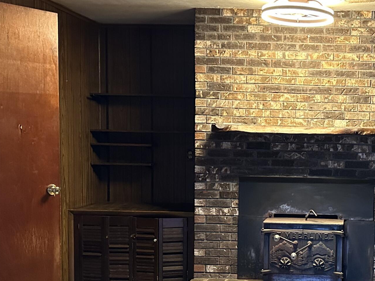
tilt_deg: -2.5
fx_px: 607
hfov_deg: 32.9
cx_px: 327
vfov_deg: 25.9
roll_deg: -1.7
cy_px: 190
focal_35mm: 56
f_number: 1.78
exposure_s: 1/40
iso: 800
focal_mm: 6.86
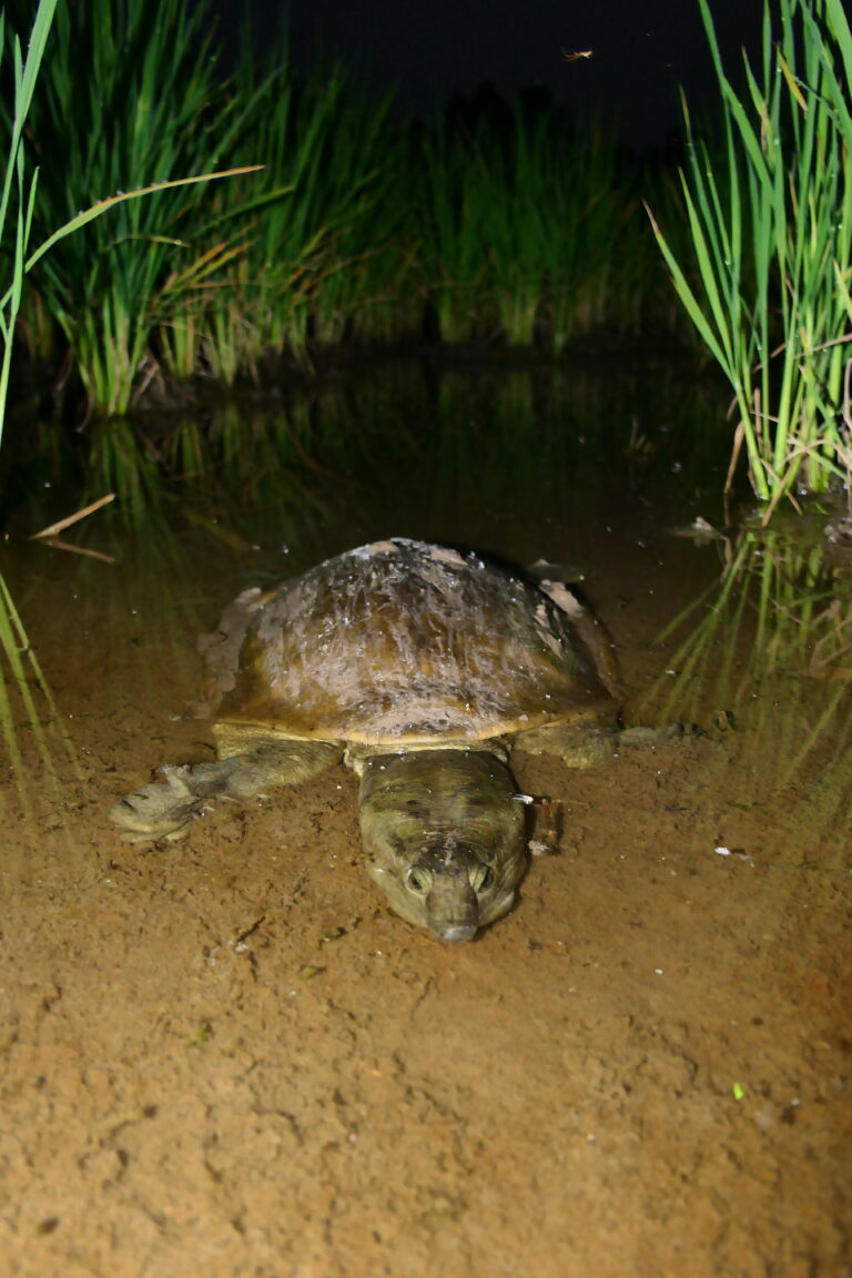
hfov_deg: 46.4
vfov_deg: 65.5
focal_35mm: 28
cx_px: 426
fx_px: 994
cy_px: 639
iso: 400
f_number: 3.9
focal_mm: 10.3
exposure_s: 1/200
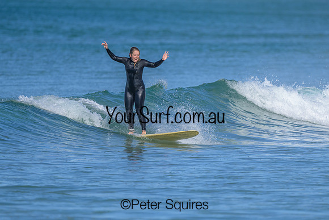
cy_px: 114
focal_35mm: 1093
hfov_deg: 1.9
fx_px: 9990
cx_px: 175
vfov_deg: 1.3
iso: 250
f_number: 6.3
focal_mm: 800
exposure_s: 1/2000
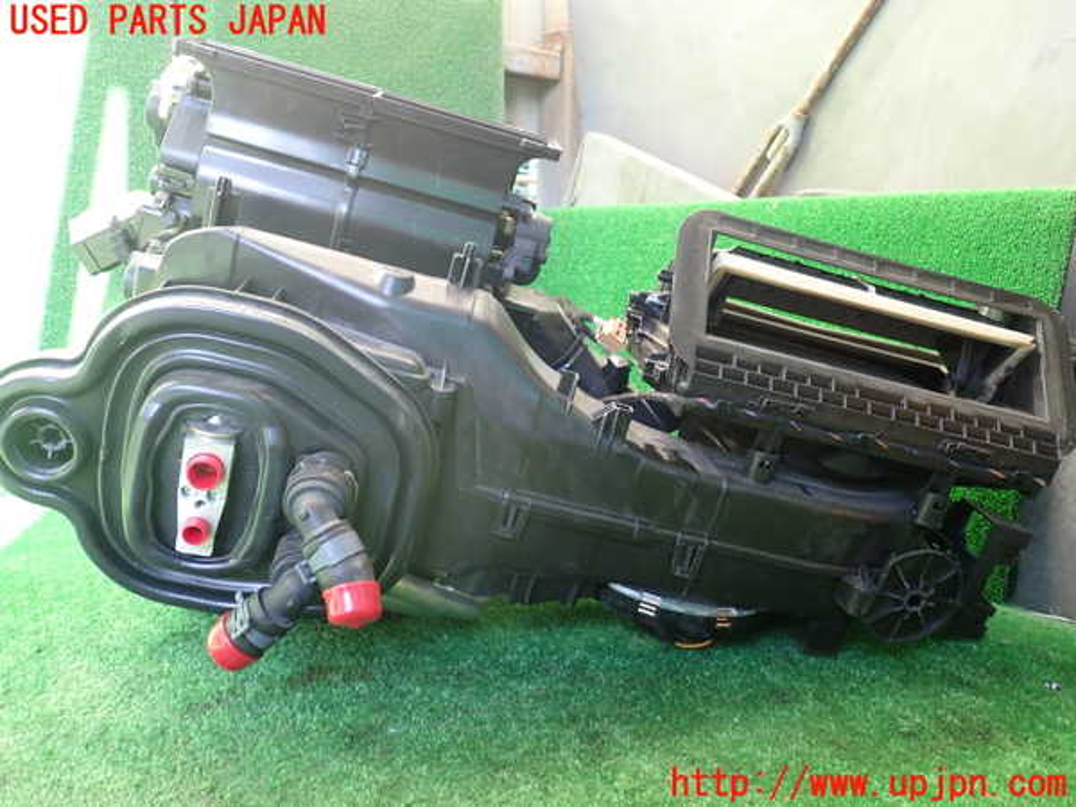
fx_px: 933
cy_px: 404
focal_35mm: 30
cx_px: 538
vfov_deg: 46.8
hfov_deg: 60.0
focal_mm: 5.4
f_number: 2.3
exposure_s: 1/50
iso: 200
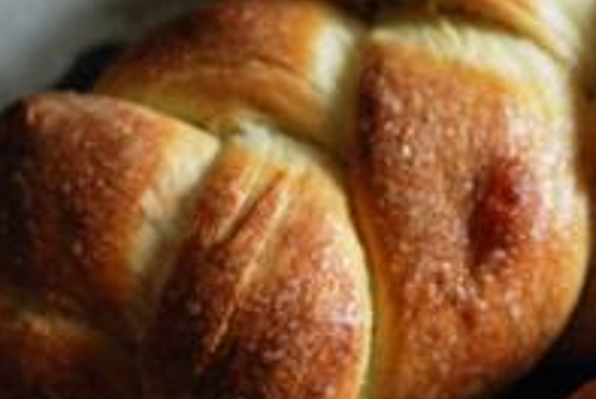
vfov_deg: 6.0
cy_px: 314
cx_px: 759
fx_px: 3780
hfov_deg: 8.9
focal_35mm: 228
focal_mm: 50
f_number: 2.2
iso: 800
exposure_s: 1/200
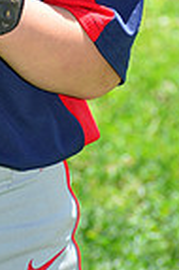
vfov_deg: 3.5
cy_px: -145
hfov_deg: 2.3
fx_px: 4403
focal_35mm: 589
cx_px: -48
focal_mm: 145
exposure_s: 1/200
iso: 200
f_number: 8
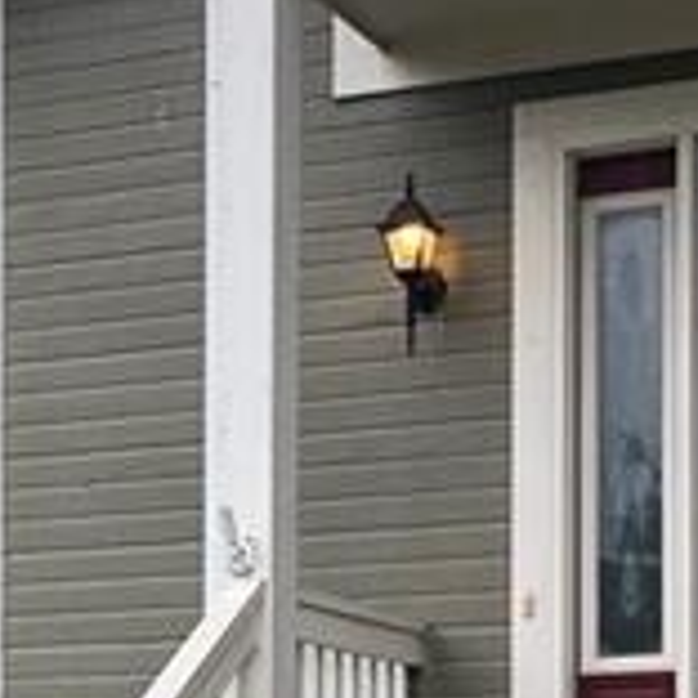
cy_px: 832
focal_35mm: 122
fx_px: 2783
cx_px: 54
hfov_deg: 14.1
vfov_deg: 13.9
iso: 20
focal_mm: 3.99
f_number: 1.8
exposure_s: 1/218
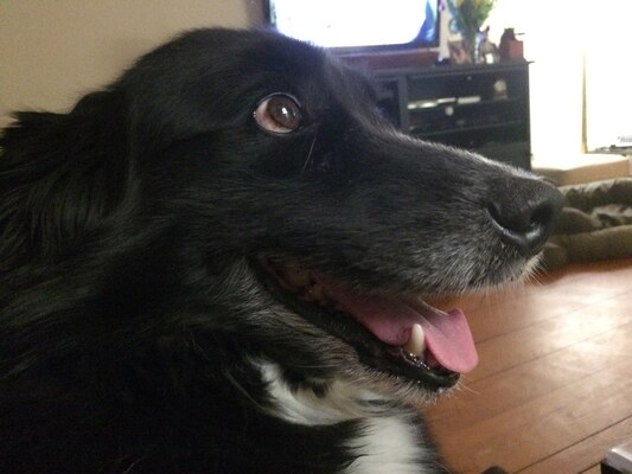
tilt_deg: -11.6
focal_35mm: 29
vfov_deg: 48.2
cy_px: 237
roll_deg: +7.4
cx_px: 316
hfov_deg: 61.6
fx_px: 530
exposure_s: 1/15
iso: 1000
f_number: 2.2
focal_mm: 4.15
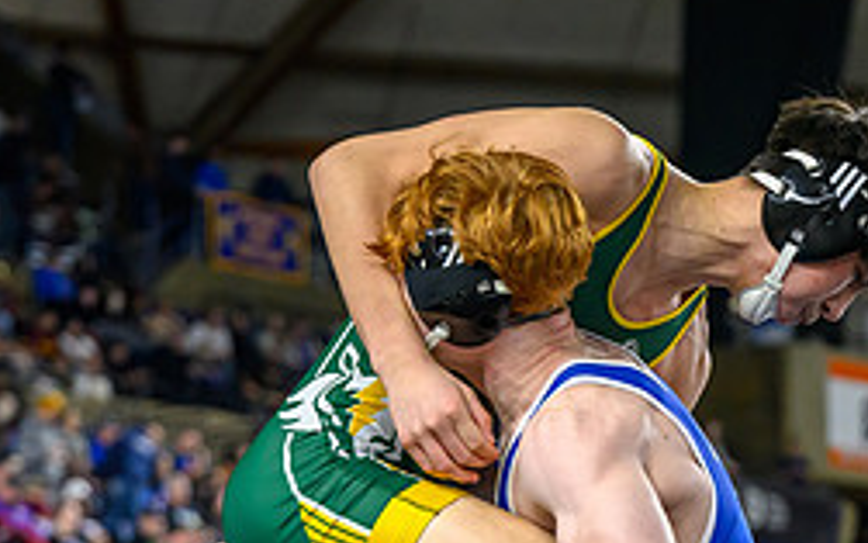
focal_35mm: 181
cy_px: 597
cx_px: 416
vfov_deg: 7.2
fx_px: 4283
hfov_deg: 11.6
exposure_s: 1/800
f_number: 2.8
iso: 2500
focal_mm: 70
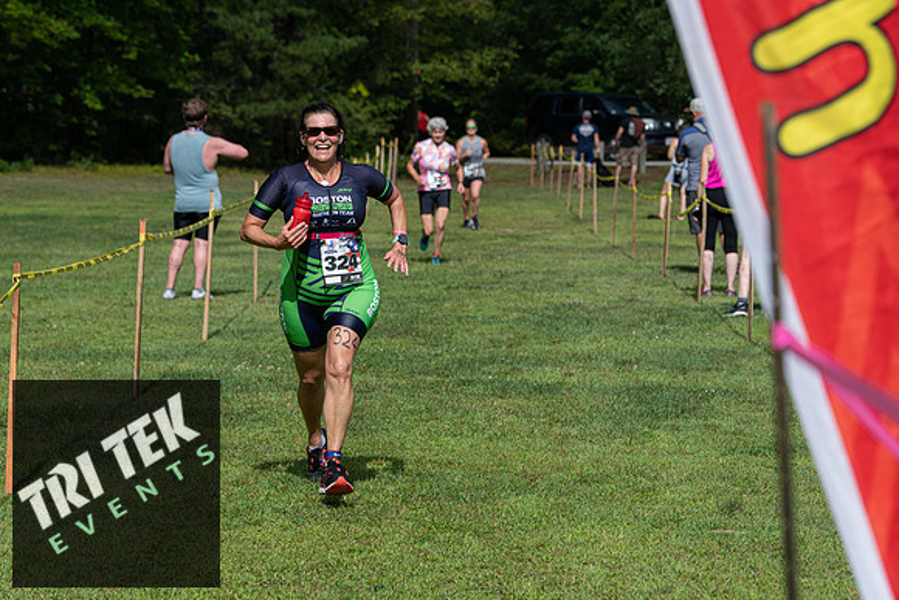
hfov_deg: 15.8
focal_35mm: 130
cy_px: 300
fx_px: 3247
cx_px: 450
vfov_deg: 10.6
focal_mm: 130
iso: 200
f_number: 6.3
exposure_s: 1/1250
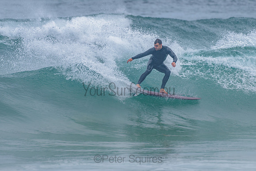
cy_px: 66
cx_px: 140
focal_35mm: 613
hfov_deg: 3.4
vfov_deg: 2.2
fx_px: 4358
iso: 400
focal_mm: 500
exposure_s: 1/2000
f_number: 5.6
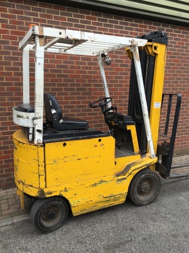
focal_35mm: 29
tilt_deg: -8.6
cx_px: 94
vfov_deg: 61.7
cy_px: 126
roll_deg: +0.5
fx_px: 211
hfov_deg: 48.2
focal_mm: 4.15
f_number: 2.2
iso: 25
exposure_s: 1/363
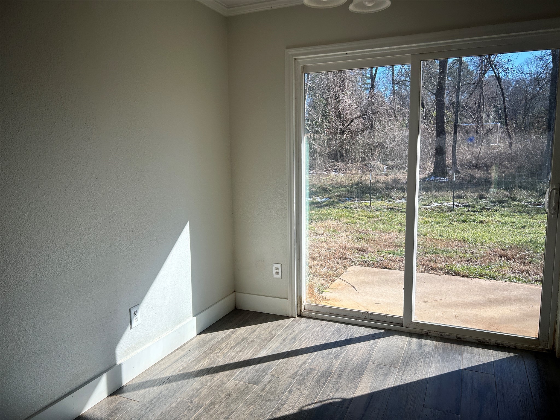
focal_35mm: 26
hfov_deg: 67.3
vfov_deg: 53.1
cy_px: 210
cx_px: 280
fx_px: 421
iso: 50
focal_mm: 5.7
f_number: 1.5
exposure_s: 1/1377
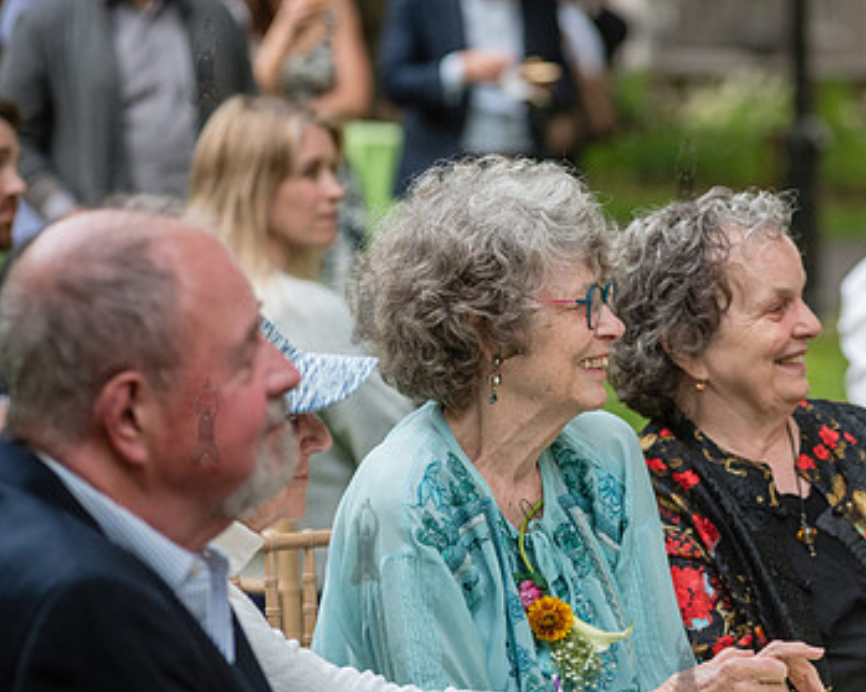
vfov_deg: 7.3
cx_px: 685
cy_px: 420
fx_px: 5406
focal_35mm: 211
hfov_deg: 9.1
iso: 2000
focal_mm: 135
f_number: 5
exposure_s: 1/400
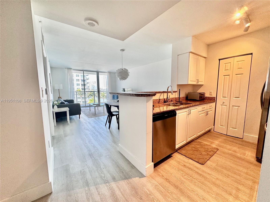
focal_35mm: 14
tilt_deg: -6.6
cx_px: 135
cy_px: 101
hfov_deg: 102.1
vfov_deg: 85.7
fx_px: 109
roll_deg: +0.4
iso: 100
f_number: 2.2
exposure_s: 1/120
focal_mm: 2.22
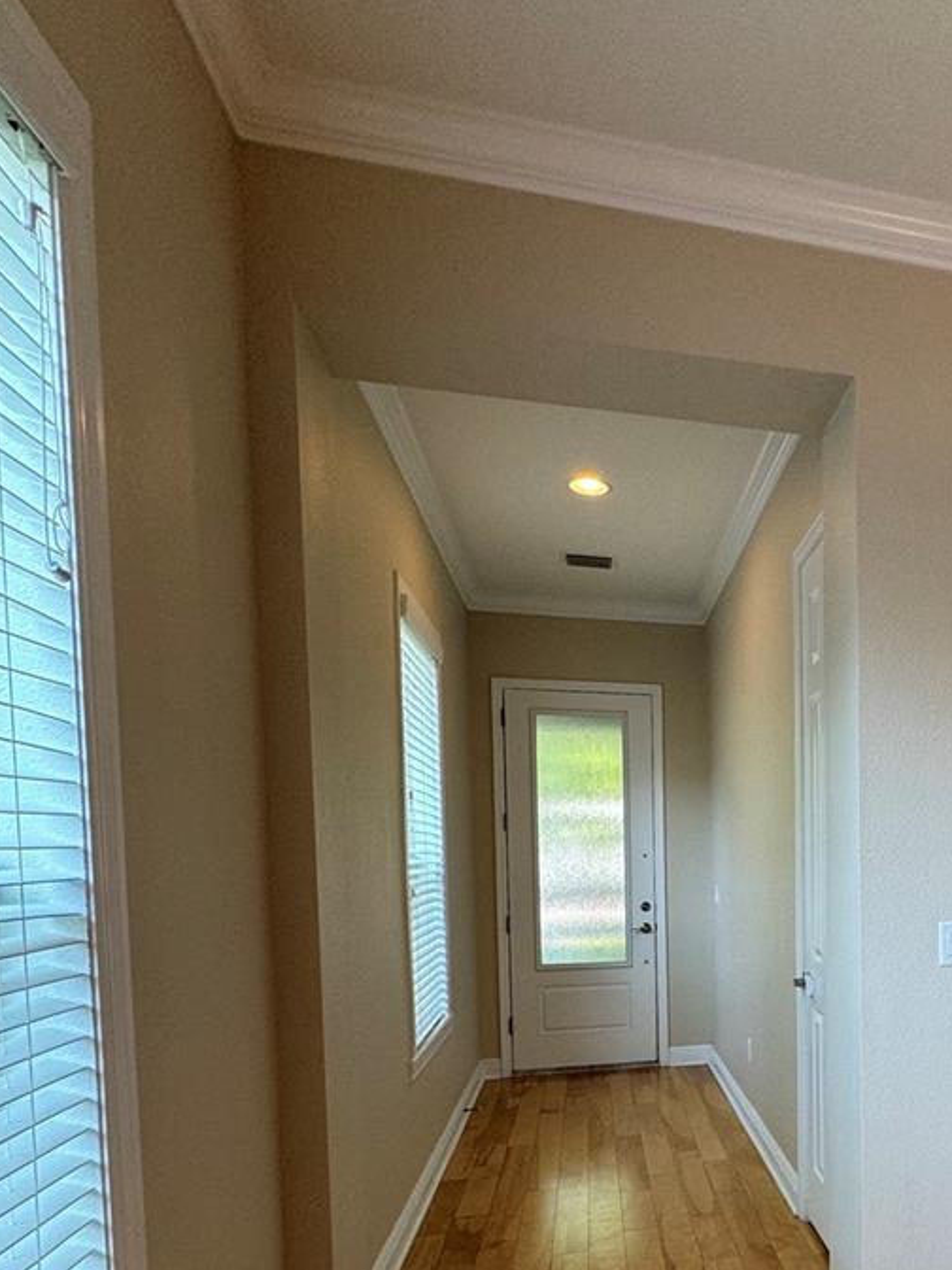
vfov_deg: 66.3
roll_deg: +1.2
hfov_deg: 49.4
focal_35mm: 25
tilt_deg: -2.6
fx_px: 917
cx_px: 842
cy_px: 907
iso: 160
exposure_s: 1/120
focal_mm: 2.22
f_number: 2.2
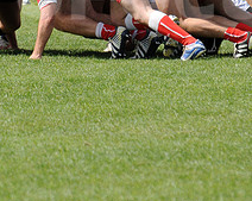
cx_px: 20
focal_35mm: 925
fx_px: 6889
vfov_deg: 1.7
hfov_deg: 2.1
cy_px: -21
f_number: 5.3
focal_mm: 240
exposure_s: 1/800
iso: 250
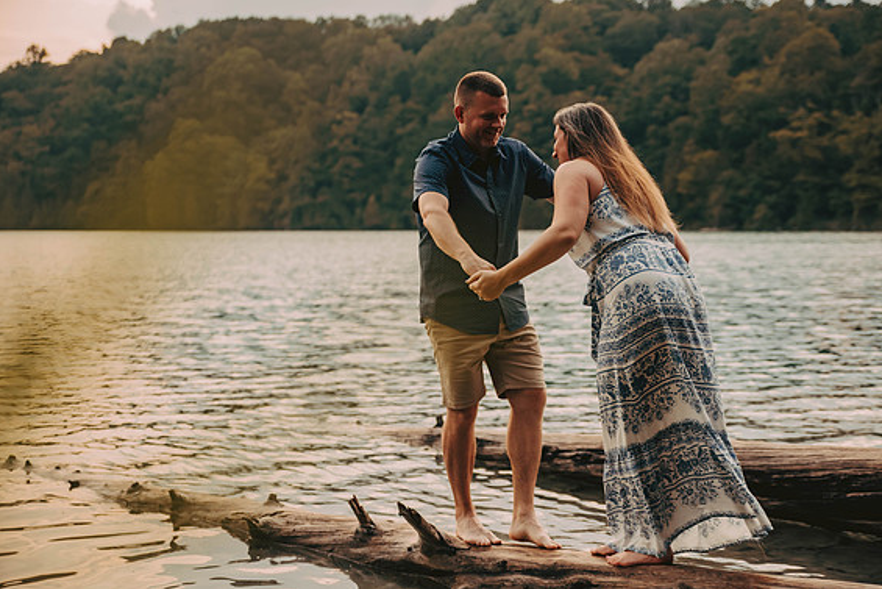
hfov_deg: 33.4
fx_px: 1470
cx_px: 437
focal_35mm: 60
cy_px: 288
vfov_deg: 22.6
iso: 640
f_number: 2.8
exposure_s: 1/800
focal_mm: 56
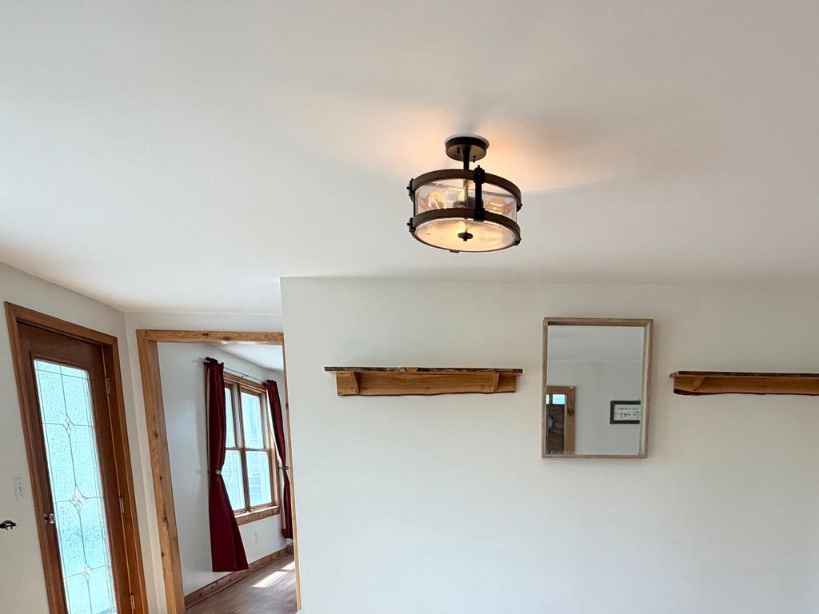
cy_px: 585
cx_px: 518
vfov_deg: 44.0
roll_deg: -0.3
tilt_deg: -10.7
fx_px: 662
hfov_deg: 62.5
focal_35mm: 28
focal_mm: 2.22
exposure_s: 1/120
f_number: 2.2
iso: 64
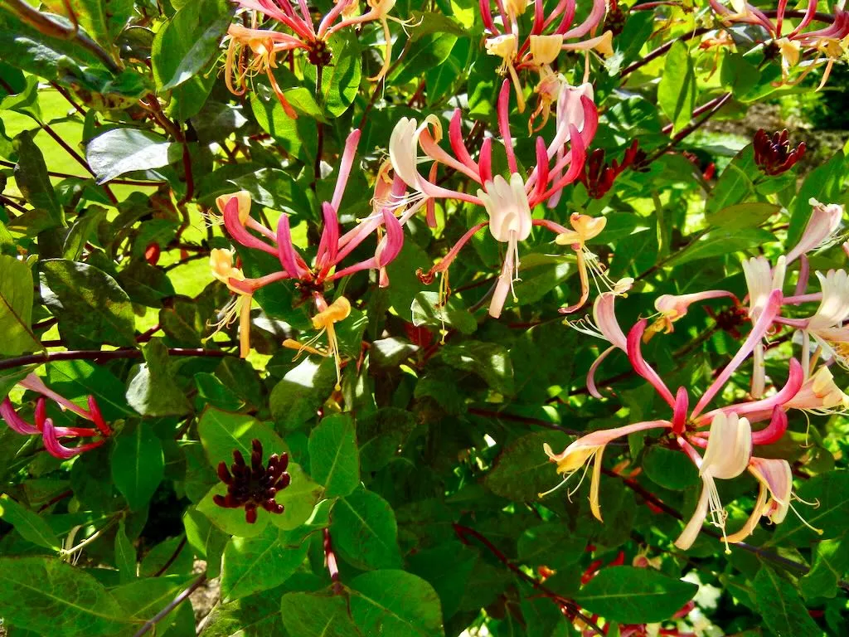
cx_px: 424
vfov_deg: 46.8
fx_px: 736
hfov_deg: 60.0
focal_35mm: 30
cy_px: 318
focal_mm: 5.4
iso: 160
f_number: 3.5
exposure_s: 1/951
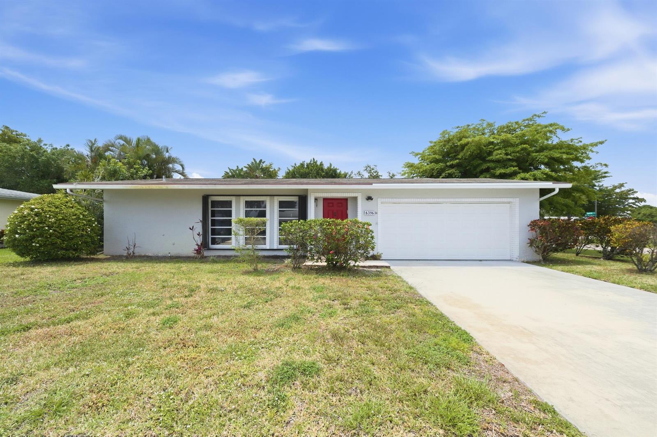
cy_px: 218
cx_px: 328
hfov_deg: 104.3
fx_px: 255
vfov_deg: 81.1
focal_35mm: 14
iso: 400
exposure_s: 1/500
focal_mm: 14
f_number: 8
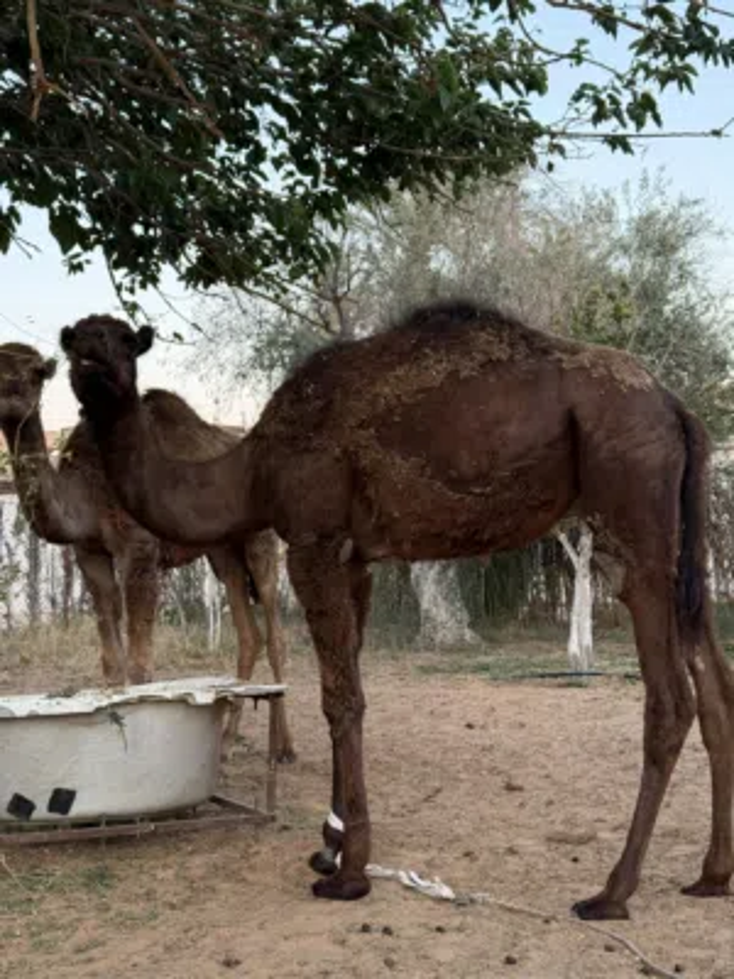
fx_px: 1357
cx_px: 367
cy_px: 490
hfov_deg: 30.3
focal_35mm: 48
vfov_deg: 39.7
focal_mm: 6.76
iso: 160
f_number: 1.78
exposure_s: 1/128
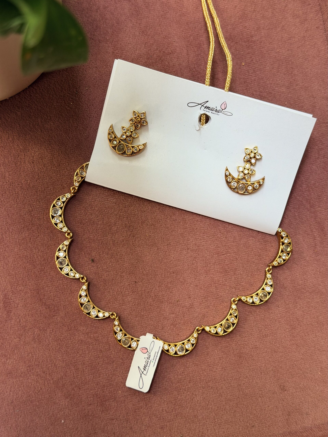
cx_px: 164
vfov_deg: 39.7
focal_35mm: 48
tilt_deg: -82.2
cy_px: 218
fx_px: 607
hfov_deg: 30.3
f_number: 1.78
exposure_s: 1/121
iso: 64
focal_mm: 6.76
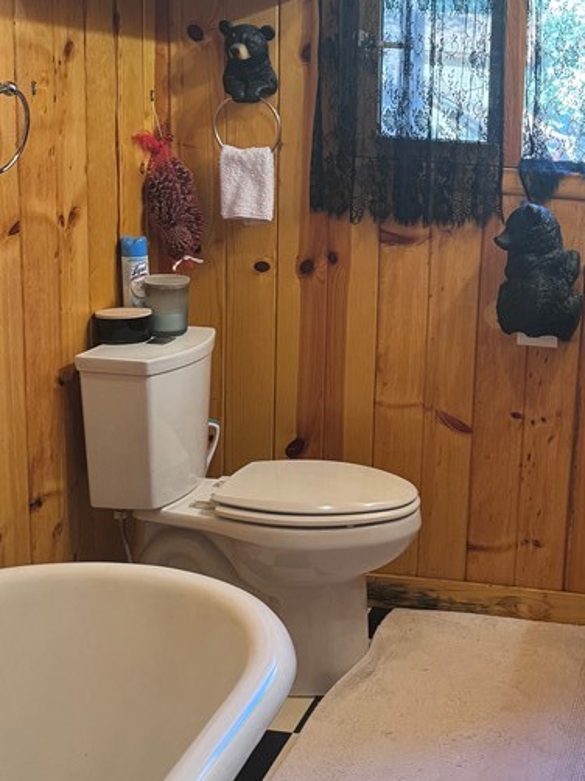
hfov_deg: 28.0
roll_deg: -4.6
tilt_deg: -11.0
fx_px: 1105
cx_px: 573
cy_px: 303
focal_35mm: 49
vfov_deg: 38.7
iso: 320
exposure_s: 1/60
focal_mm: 6.76
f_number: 1.78
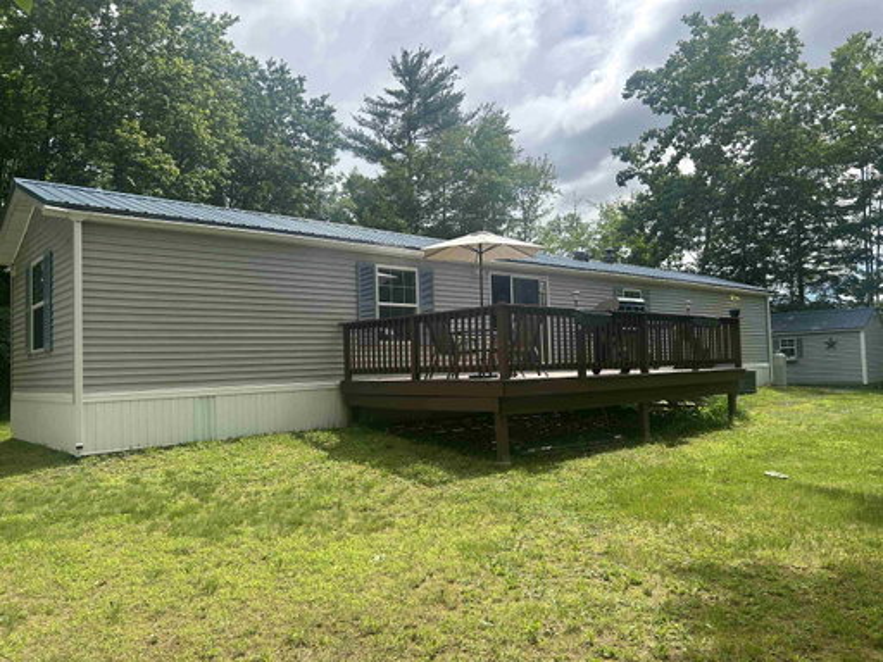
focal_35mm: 26
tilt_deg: +1.9
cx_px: 442
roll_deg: +2.2
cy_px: 331
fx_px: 663
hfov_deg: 67.3
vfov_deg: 53.1
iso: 50
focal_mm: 5.7
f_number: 1.5
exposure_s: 1/3077
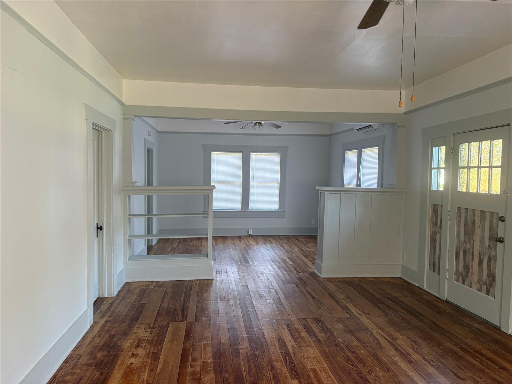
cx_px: 256
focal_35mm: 26
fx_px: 385
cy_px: 192
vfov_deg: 53.1
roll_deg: +0.1
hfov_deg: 67.3
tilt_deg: -2.6
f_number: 1.6
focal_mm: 5.96
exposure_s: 1/60
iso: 200
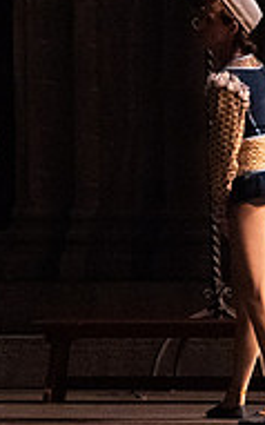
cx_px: -131
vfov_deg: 3.4
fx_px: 7181
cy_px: 95
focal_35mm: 620
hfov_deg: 2.1
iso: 25600
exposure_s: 1/320
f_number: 6.3
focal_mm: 200
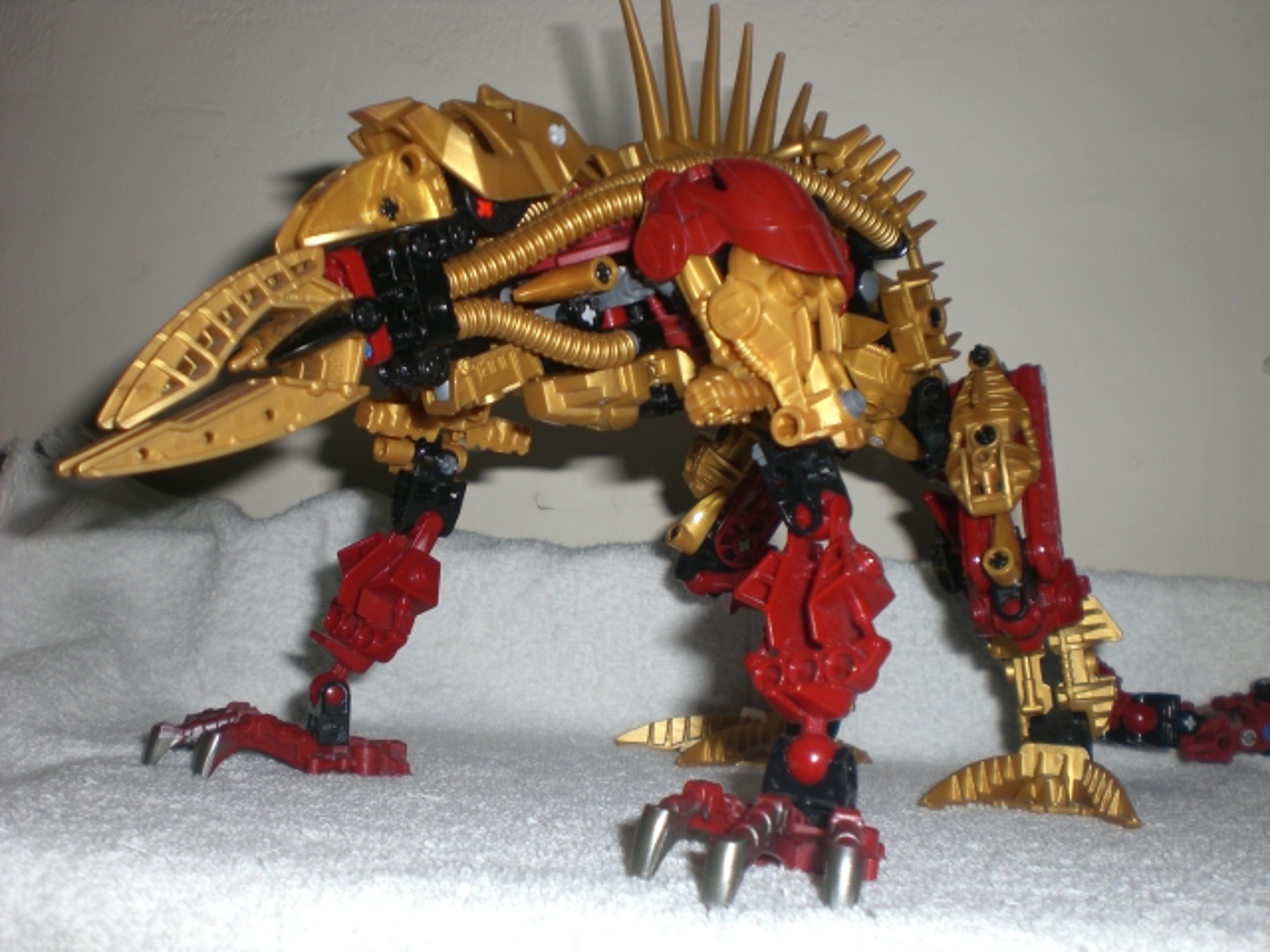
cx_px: 635
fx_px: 1394
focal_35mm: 38
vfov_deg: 37.7
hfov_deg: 49.0
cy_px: 476
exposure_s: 1/60
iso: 50
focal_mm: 6.3
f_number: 3.1
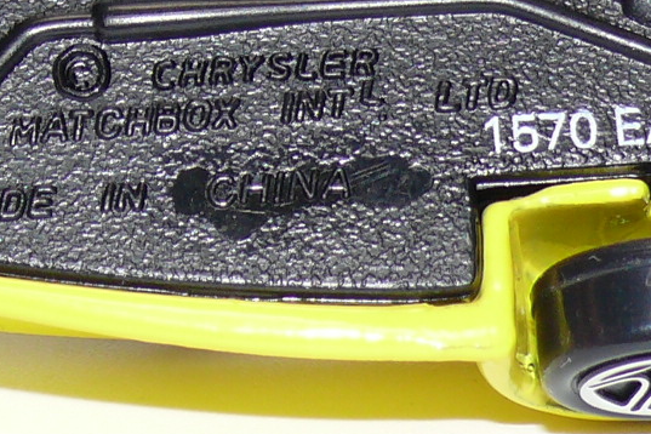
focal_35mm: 319
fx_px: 5768
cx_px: 166
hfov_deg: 6.5
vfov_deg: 4.3
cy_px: 25
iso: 100
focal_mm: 13.6
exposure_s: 1/30
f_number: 4
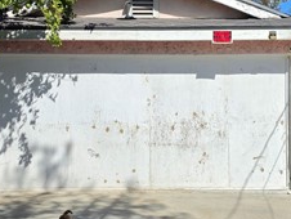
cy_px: 100
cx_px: 211
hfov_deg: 29.4
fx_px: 547
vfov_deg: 22.6
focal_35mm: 65
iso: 50
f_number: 1.4
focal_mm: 6.5
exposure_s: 1/7939
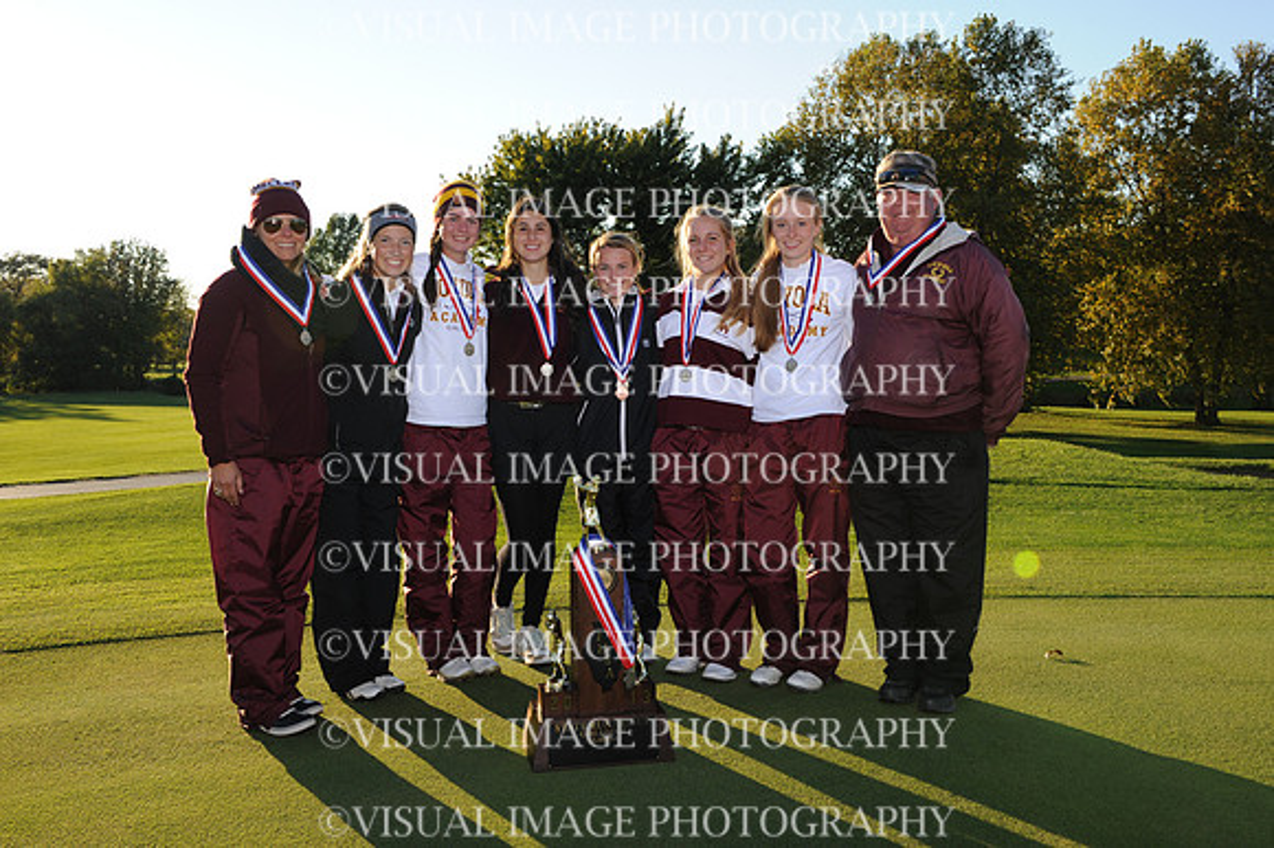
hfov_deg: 58.7
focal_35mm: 32
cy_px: 424
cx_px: 637
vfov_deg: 41.1
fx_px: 1132
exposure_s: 1/250
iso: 320
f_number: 9
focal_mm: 32
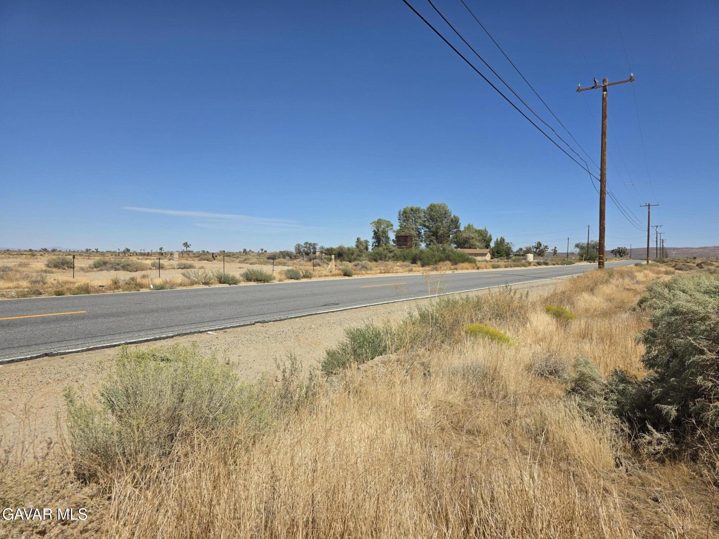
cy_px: 270
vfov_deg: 58.9
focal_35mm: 23
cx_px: 360
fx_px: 478
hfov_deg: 73.9
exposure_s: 1/7944
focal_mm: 6.3
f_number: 1.7
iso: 64
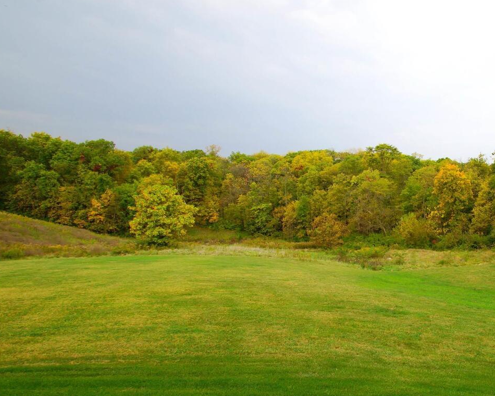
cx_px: 399
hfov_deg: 63.9
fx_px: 352
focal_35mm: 24
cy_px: 242
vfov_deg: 58.2
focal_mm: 10
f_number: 8
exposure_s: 1/80
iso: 100
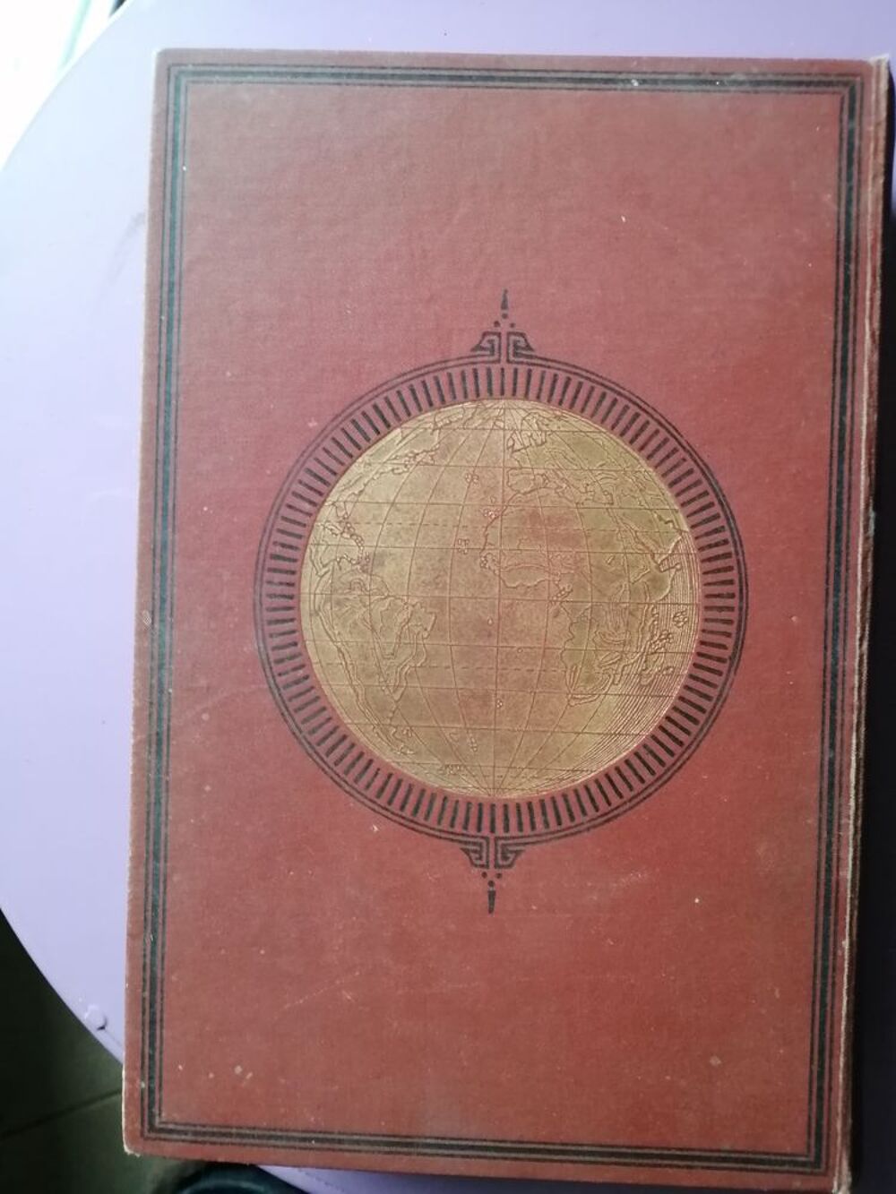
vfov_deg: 67.3
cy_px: 597
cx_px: 448
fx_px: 897
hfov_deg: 53.1
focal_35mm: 26
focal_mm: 3.62
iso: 400
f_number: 1.8
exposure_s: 1/33.3
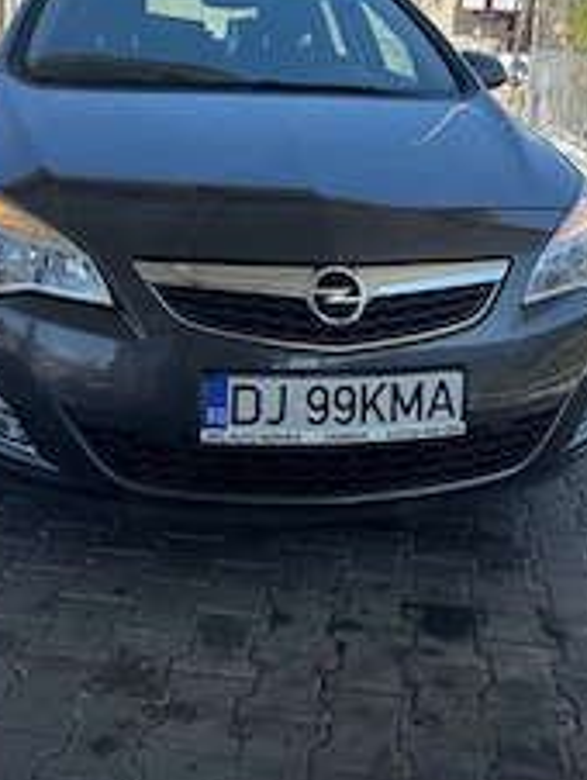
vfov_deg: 40.1
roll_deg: -3.9
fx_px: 1038
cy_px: 200
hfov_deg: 31.6
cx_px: 300
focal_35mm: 46
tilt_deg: -10.2
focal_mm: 5.96
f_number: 1.6
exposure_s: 1/1751
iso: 50
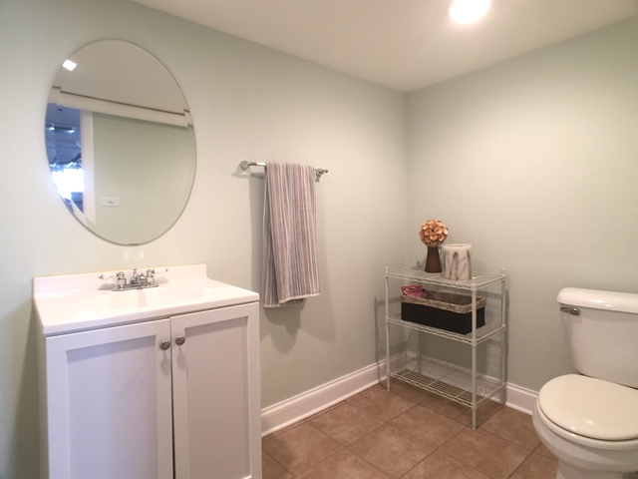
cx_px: 319
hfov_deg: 61.7
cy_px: 240
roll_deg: +1.1
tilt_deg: -3.5
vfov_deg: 48.2
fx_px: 534
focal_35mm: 29
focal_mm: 4.15
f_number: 2.2
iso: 125
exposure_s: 1/30
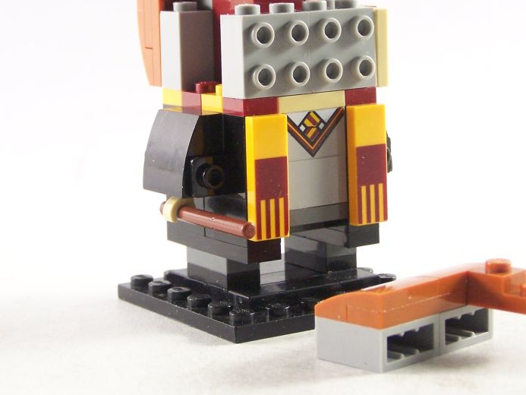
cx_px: 266
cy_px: 106
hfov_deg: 19.3
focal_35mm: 102
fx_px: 1550
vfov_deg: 14.5
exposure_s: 1/30
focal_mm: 11.5
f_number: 3.2
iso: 200
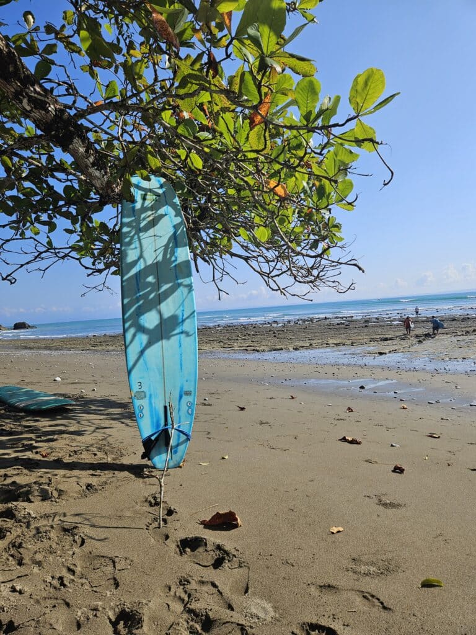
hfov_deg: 58.9
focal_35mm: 23
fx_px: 422
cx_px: 238
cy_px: 318
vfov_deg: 73.9
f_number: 1.8
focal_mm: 5.4
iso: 25
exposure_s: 1/2333
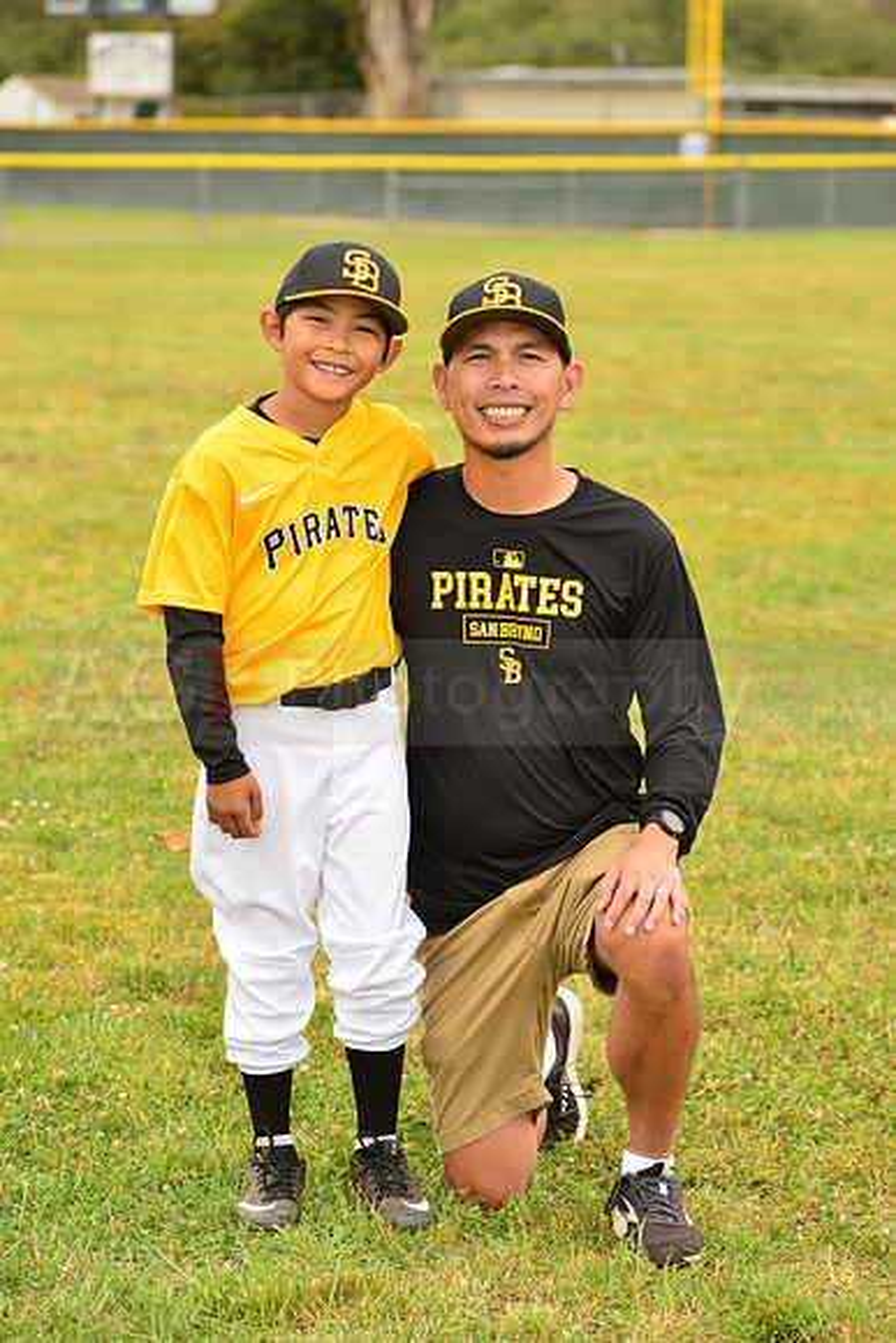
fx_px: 4664
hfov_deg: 11.0
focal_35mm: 125
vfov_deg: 16.4
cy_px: 672
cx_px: 448
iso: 125
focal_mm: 125
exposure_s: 1/250
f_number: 6.3
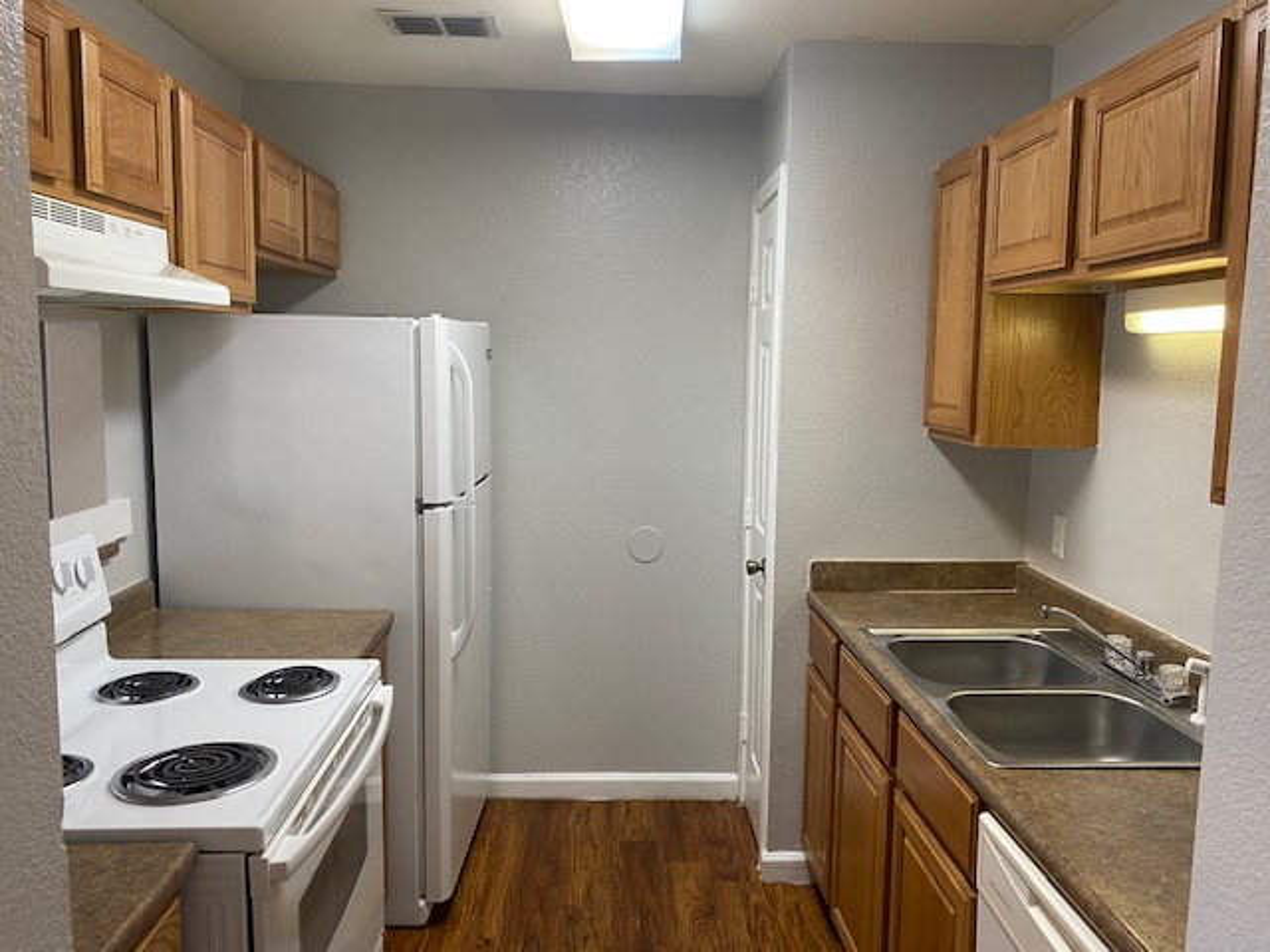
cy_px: 476
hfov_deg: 67.3
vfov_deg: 53.1
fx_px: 954
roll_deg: -1.8
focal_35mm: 26
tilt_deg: -6.8
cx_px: 635
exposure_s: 1/60
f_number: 1.8
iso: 80
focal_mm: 4.25
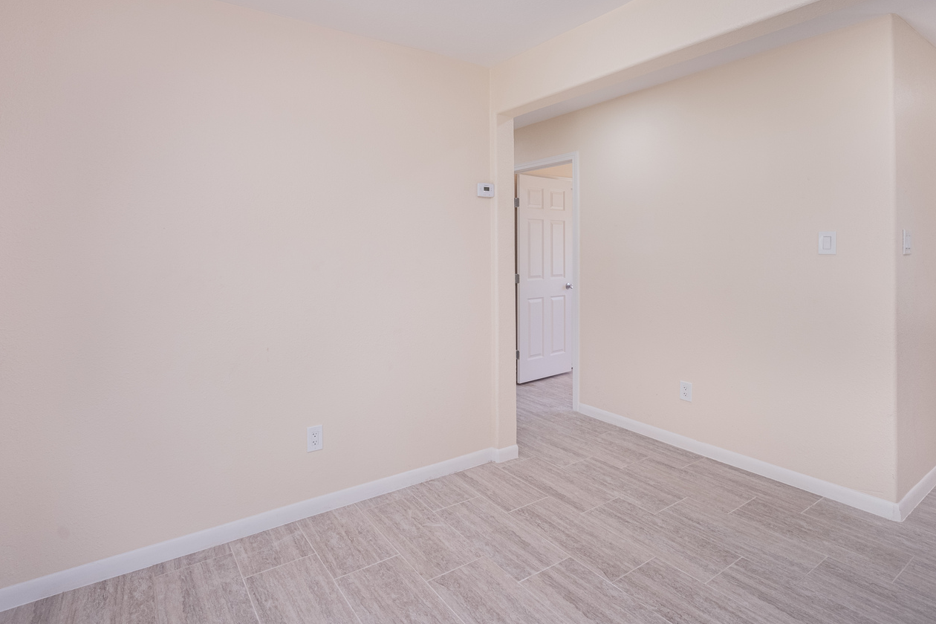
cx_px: 424
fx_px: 468
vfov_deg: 66.7
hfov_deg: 89.8
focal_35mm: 18
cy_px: 250
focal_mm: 9
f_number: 6.4
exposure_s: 1/40
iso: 500
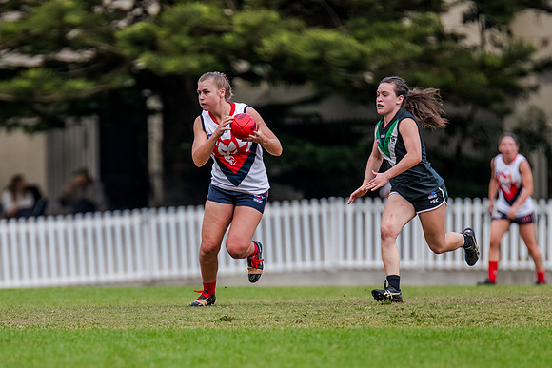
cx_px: 174
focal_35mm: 643
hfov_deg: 3.2
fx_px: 9861
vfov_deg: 2.1
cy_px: 255
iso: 800
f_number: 4.5
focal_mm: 420
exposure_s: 1/1600
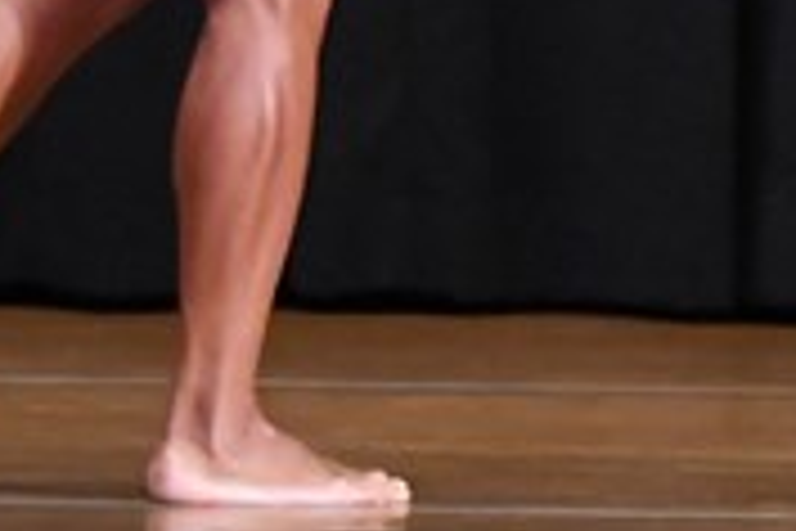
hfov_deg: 2.2
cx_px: 1190
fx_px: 21026
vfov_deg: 1.4
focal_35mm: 951
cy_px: -414
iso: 8000
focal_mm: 145
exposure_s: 1/400
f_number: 5.6
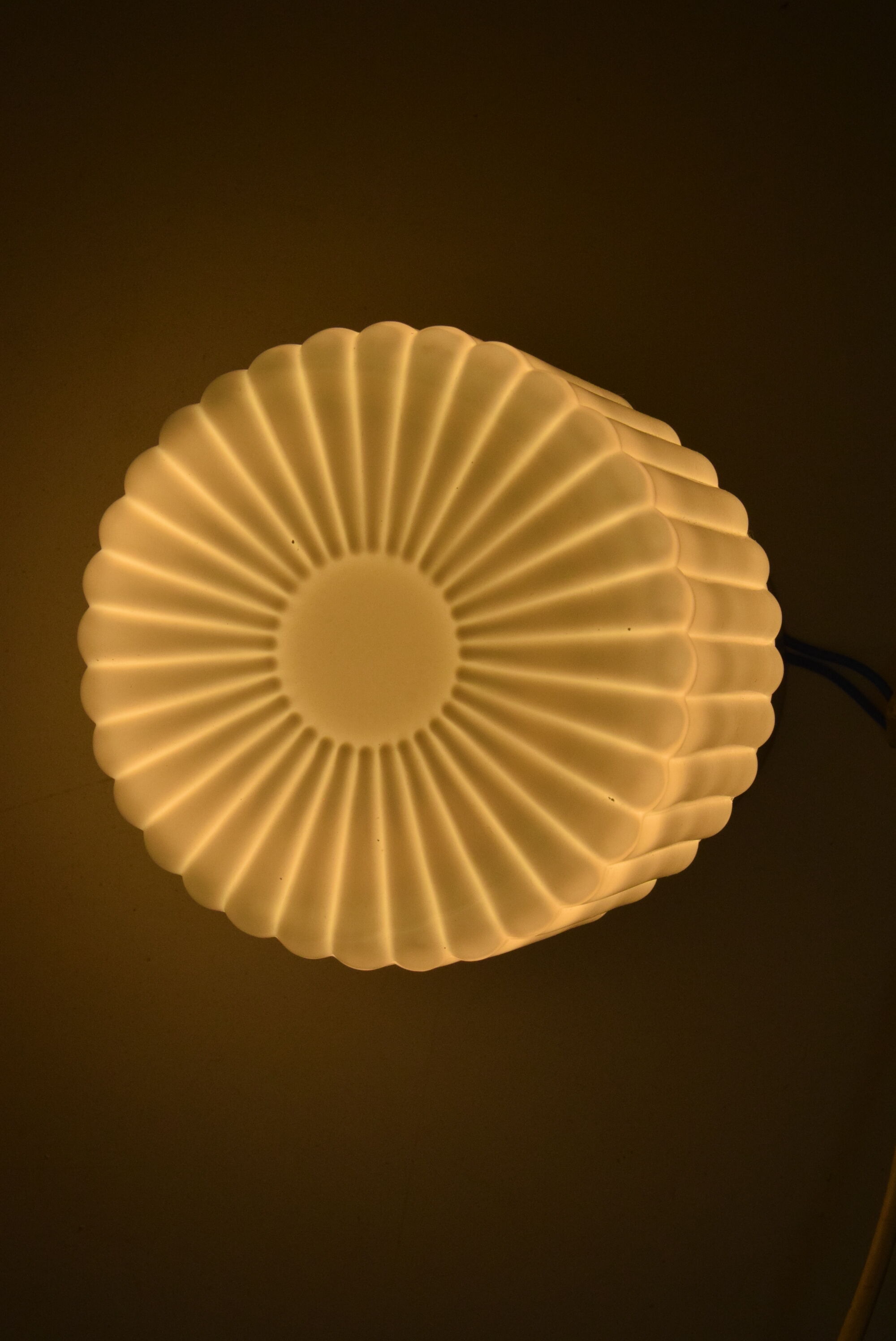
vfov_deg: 43.6
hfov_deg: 29.9
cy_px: 670
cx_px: 448
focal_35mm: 45
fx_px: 1677
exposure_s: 1/800
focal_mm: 30
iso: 1600
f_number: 14
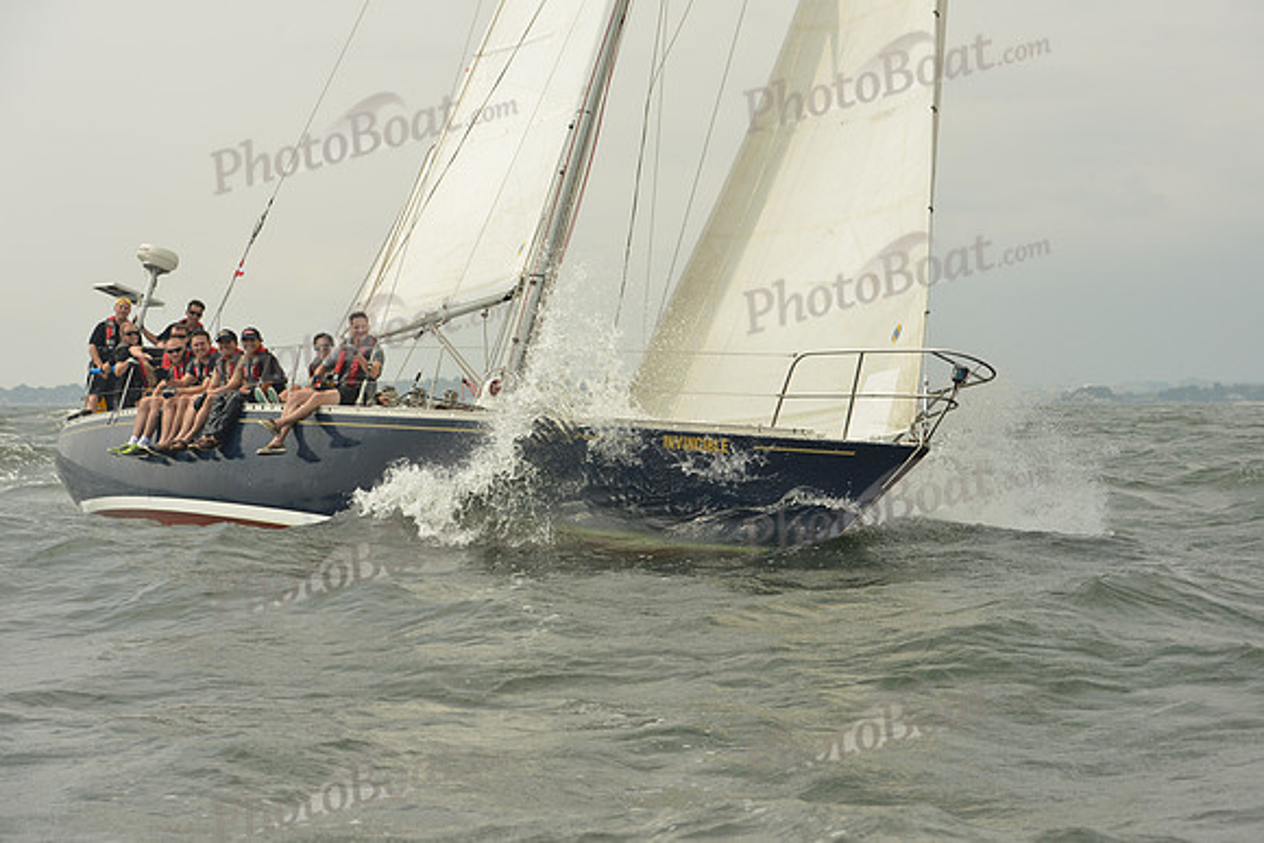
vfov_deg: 19.5
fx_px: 2458
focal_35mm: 70
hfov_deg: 28.8
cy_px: 422
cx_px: 632
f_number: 9
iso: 320
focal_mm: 70
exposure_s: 1/1250
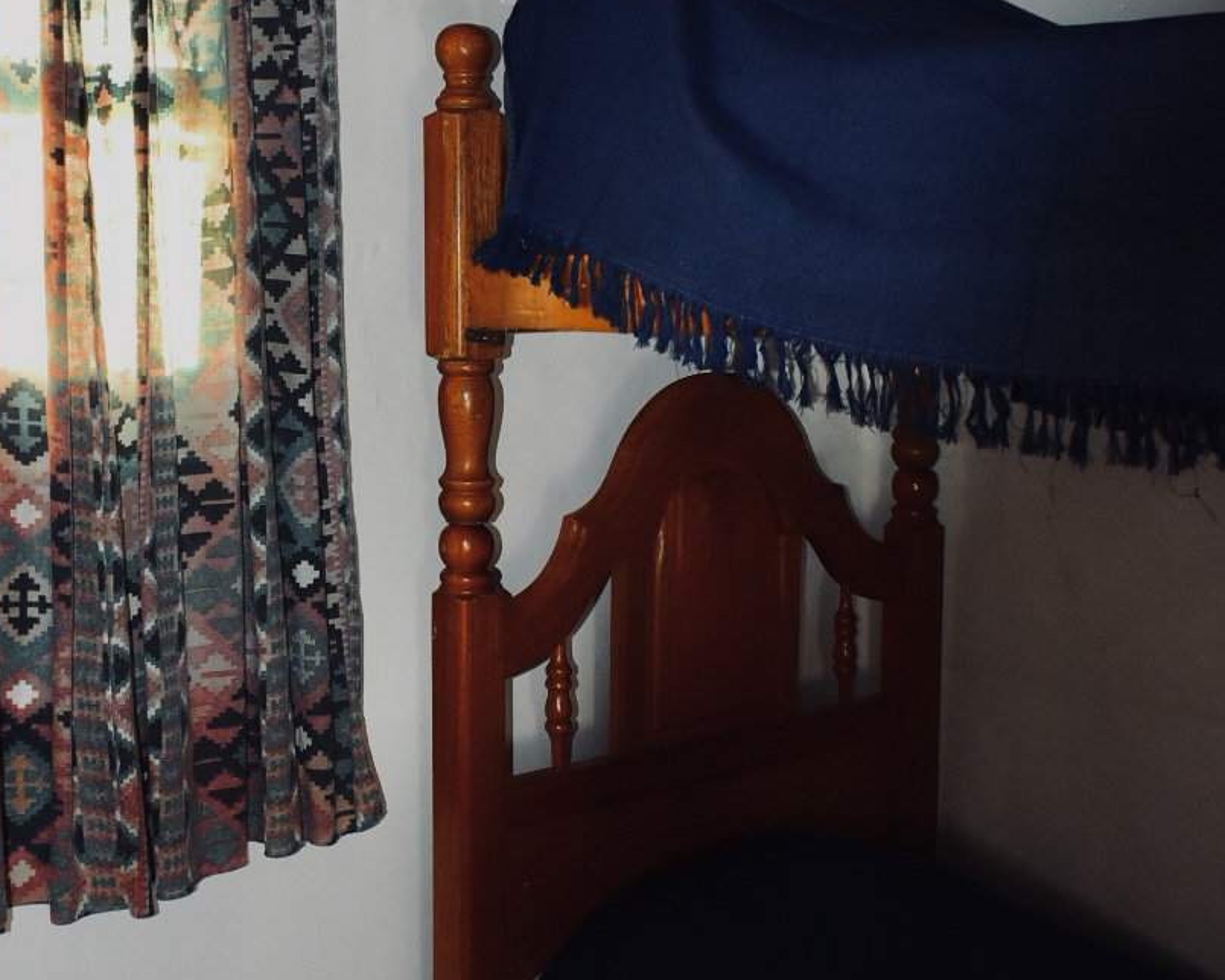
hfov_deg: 36.4
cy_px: 440
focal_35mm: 51
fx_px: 1849
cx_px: 443
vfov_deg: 29.7
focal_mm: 18
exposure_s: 1/80
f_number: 4.5
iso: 800
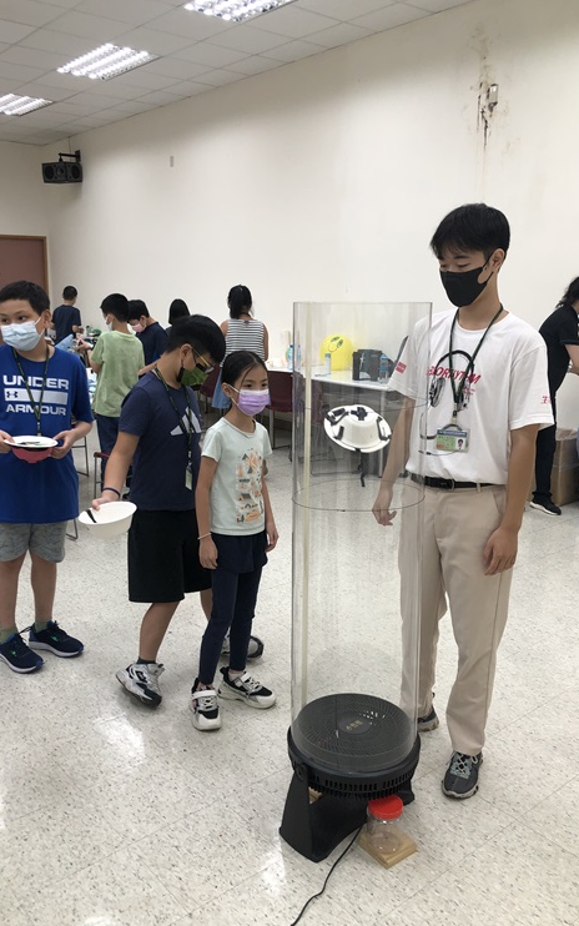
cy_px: 462
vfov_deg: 62.9
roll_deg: -0.9
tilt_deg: -12.7
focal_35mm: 30
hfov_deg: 41.8
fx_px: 757
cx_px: 275
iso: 50
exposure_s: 1/120
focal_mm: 3.99
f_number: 1.8
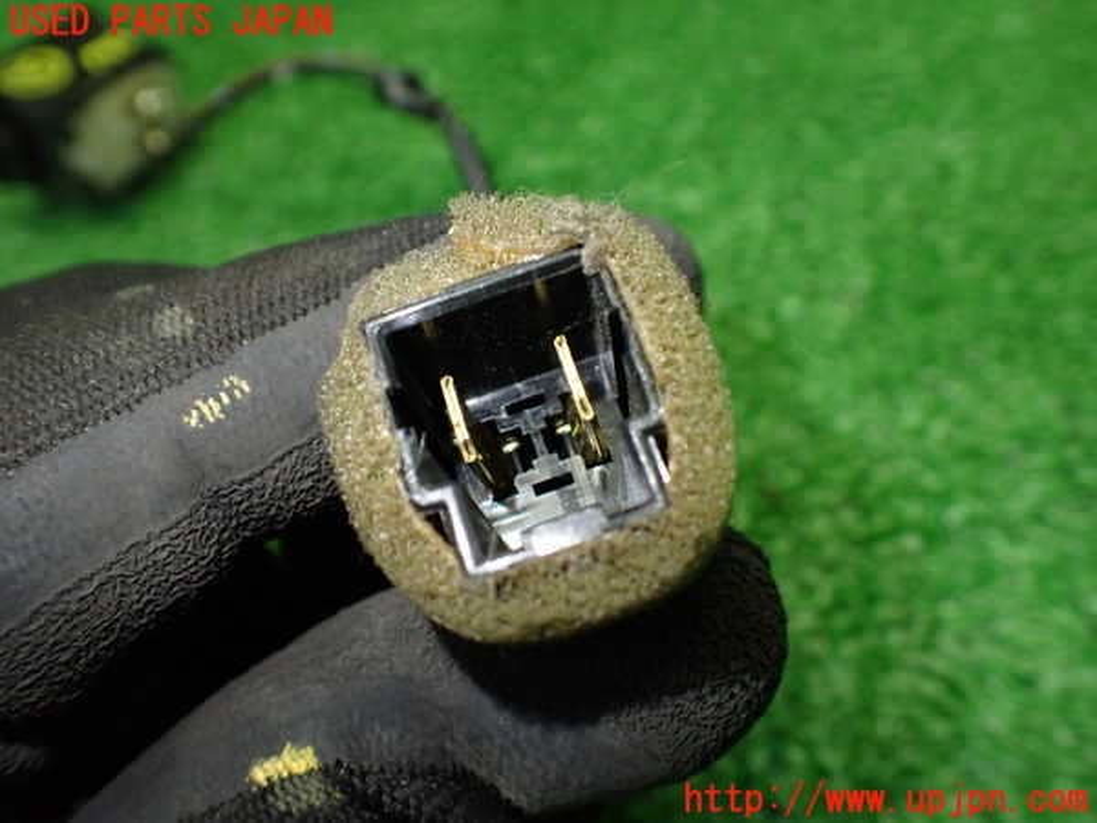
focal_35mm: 30
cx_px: 548
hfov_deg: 60.0
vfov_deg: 46.8
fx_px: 951
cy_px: 412
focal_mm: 5.4
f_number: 2.3
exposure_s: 1/125
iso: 400
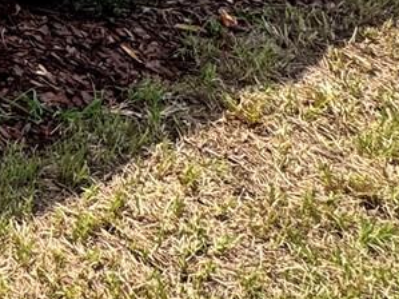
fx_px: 864
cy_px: -252
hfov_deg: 17.2
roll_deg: +1.5
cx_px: -440
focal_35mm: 75
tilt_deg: -8.3
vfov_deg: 16.3
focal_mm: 2.22
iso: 40
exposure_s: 1/505
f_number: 2.2
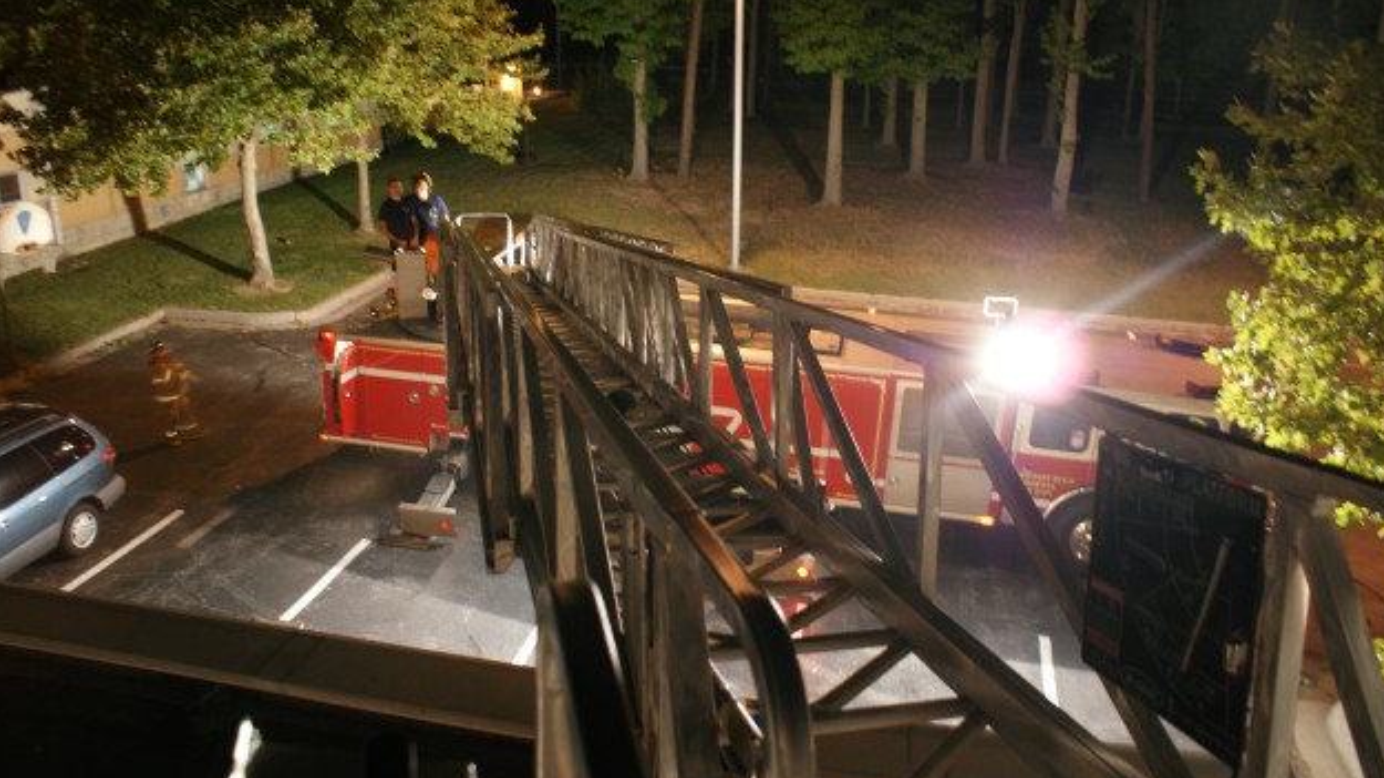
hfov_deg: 66.1
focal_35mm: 29
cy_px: 350
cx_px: 700
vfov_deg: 40.1
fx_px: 1064
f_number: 3.5
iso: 400
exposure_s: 1/5
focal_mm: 18
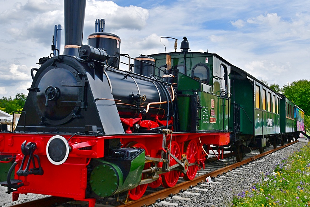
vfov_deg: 29.1
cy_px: 79
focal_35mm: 46
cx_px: 168
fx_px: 396
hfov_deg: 42.7
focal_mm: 22
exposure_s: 1/2500
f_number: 4
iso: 100
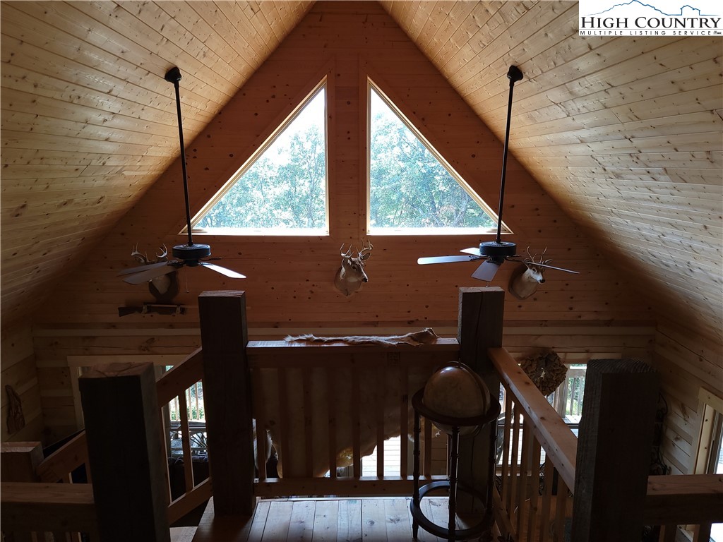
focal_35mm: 24
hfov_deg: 71.6
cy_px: 271
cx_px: 362
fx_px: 501
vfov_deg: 56.8
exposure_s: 1/60
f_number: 1.8
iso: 50
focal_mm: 6.7
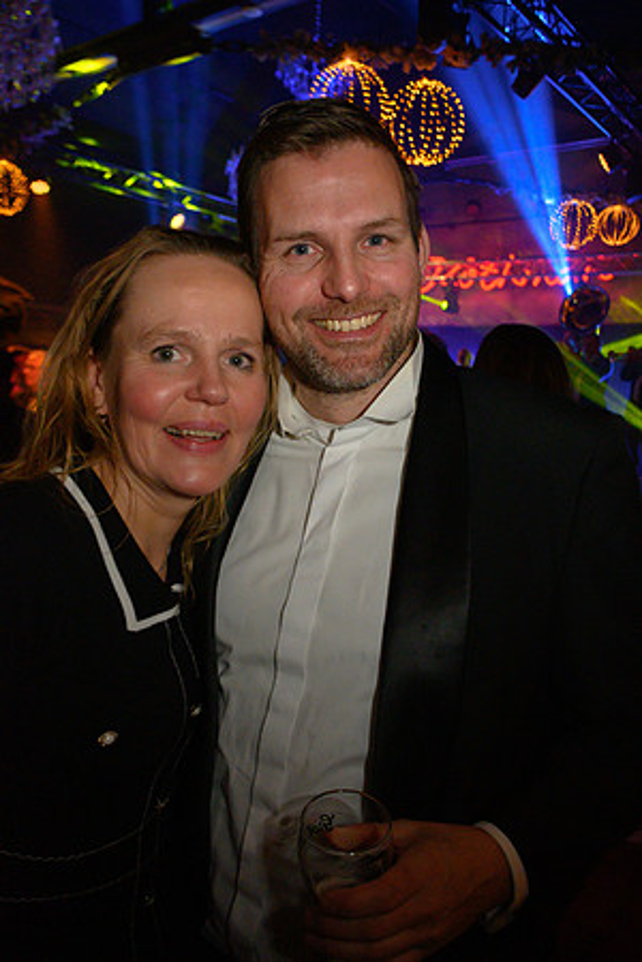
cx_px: 321
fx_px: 802
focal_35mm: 30
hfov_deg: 43.6
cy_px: 481
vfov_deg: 61.9
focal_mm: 20
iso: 640
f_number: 5.6
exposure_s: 1/160
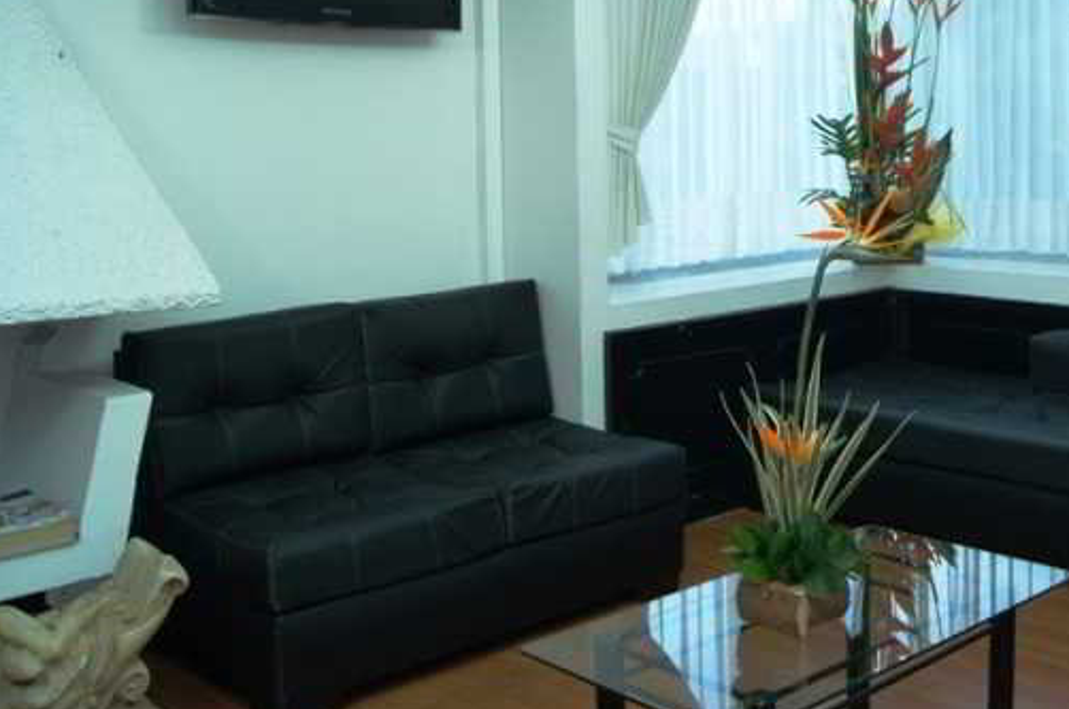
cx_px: 811
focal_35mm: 43
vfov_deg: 30.6
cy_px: 178
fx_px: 1275
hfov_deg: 43.9
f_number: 7.1
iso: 100
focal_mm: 18
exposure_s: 1/2
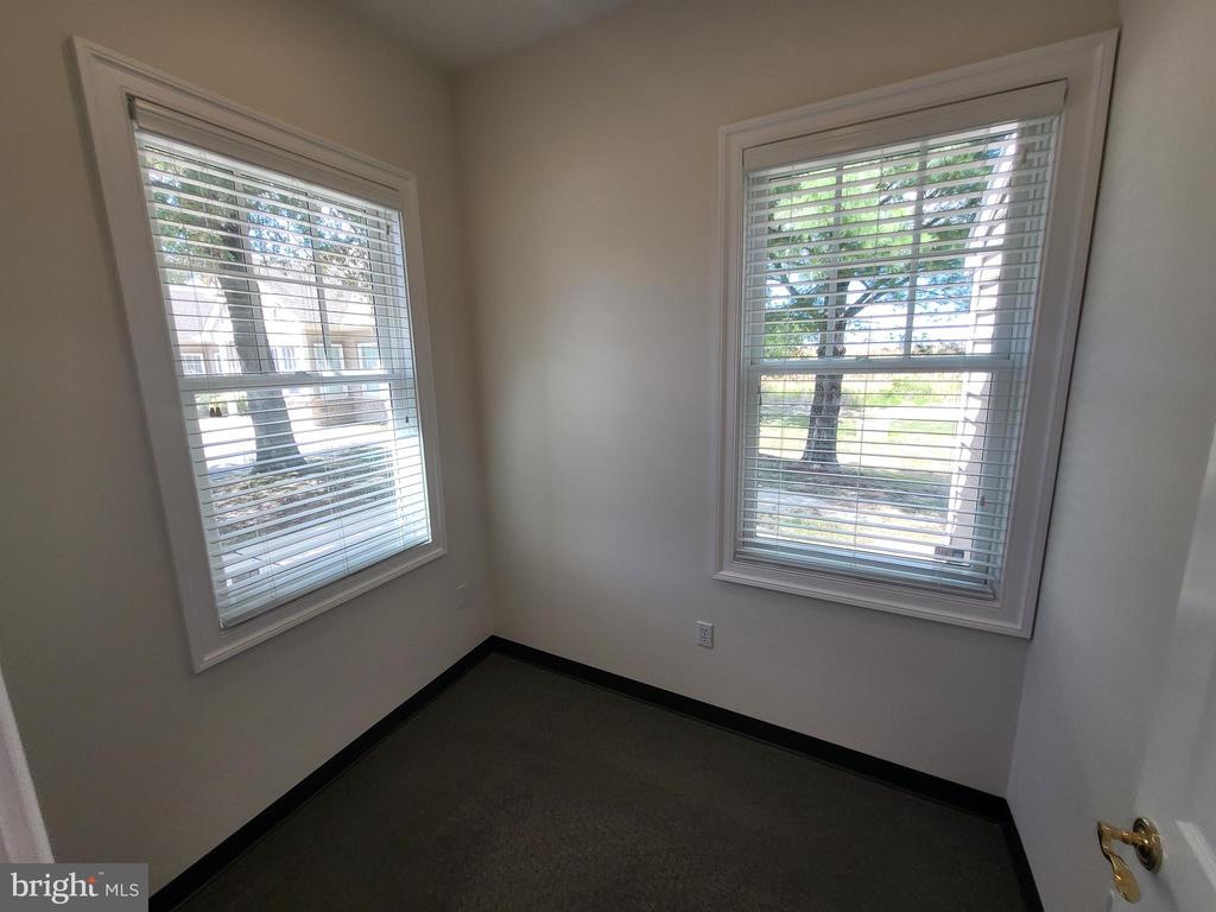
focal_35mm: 13
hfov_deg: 106.2
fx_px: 457
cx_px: 608
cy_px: 456
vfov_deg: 89.9
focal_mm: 1.74
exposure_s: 1/120
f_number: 2.2
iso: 40
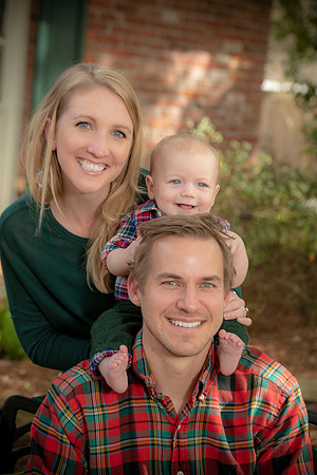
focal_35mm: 105
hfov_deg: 13.0
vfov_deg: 19.5
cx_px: 158
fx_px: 1387
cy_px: 238
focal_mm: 105
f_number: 5.6
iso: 320
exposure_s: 1/200
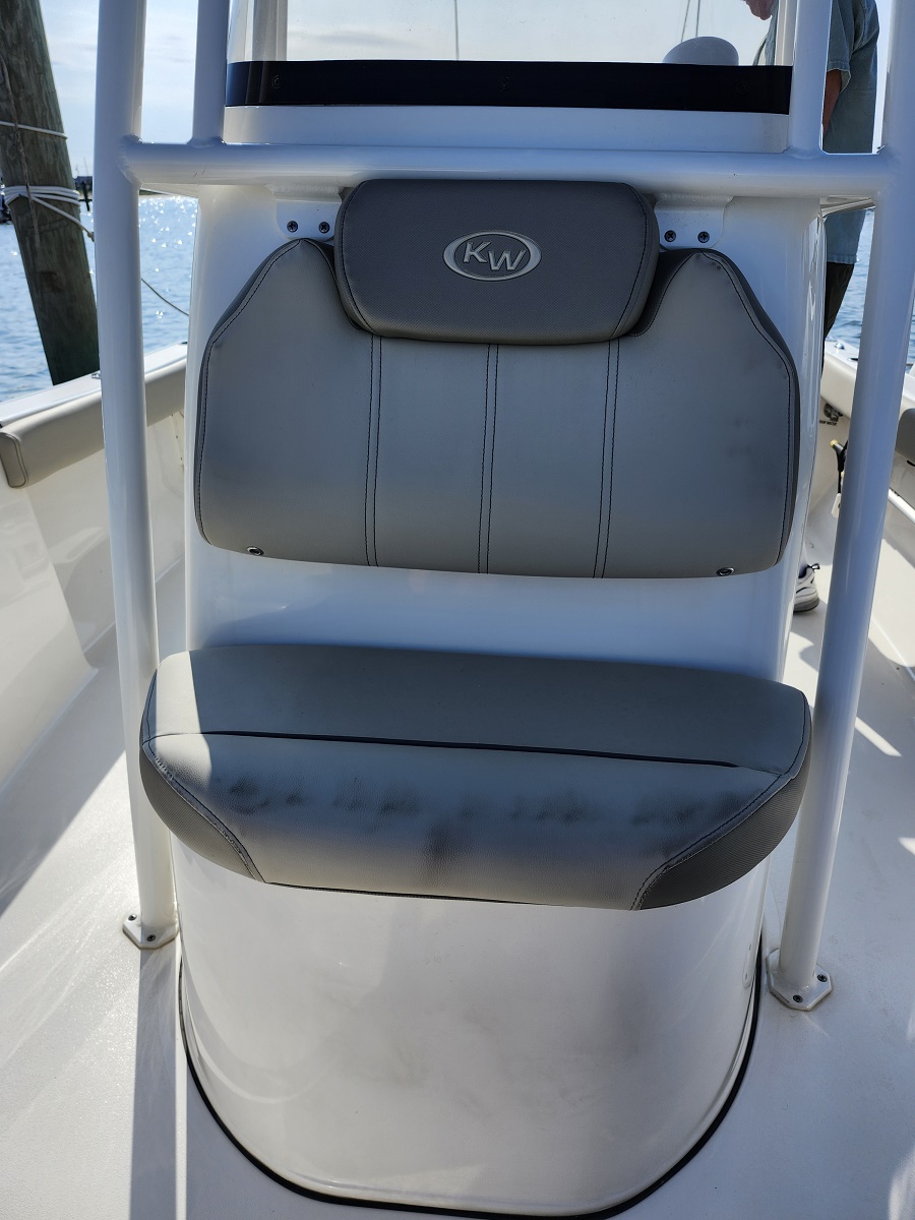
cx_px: 458
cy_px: 610
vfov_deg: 73.9
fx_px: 811
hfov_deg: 58.9
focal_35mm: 23
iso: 25
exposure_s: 1/2259
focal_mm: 5.54
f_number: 1.8
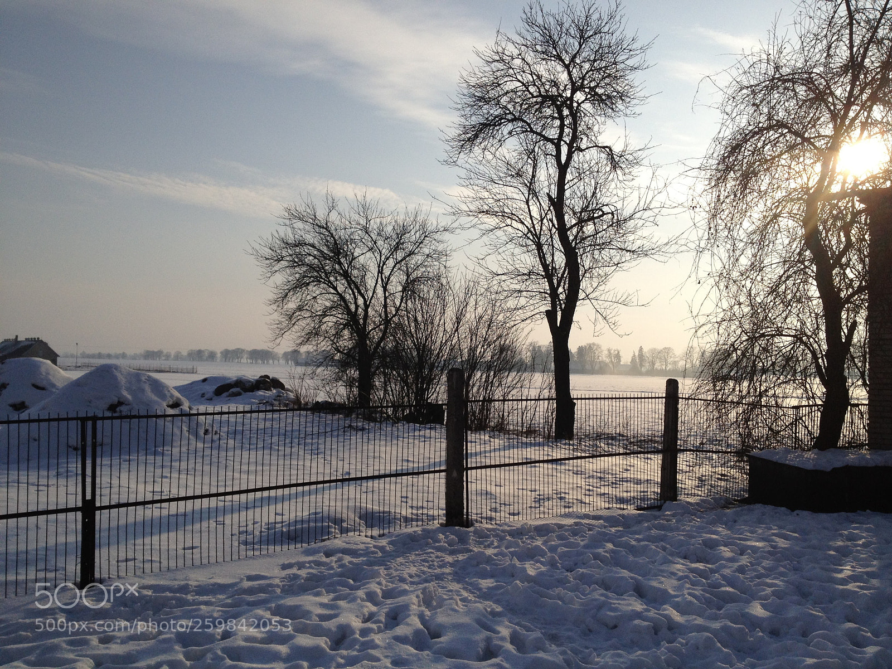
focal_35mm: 35
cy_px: 334
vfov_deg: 40.7
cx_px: 446
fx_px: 902
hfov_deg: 52.6
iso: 64
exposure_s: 1/5025
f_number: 2.4
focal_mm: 4.28
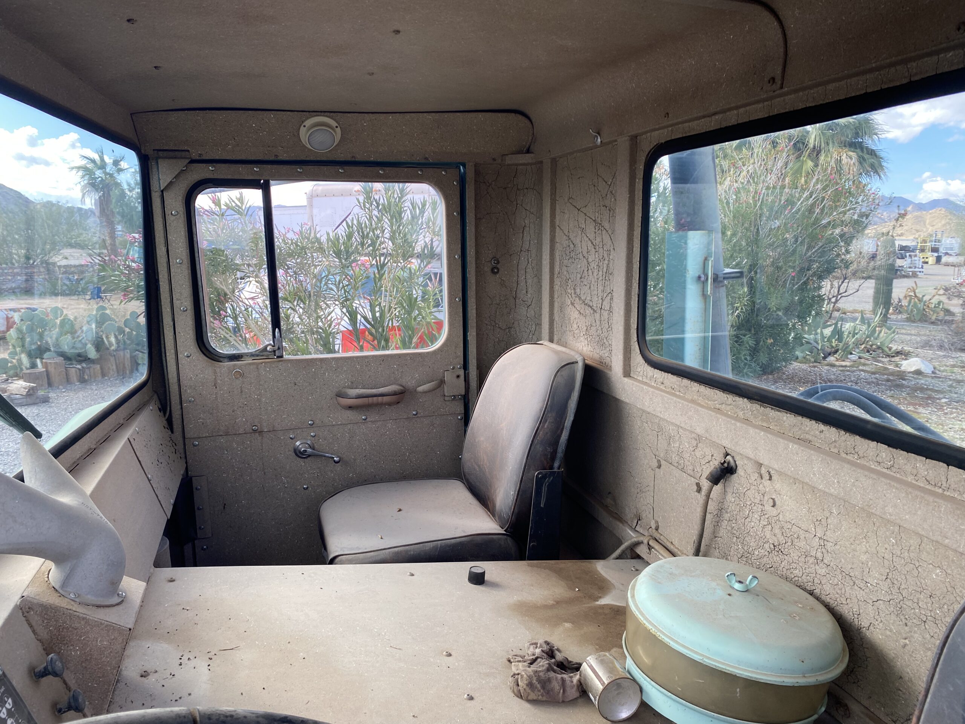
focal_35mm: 26
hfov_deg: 67.3
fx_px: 725
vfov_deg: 53.1
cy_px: 362
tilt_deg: -9.3
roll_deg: -0.5
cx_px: 482
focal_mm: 4.25
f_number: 1.8
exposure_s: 1/242
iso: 32
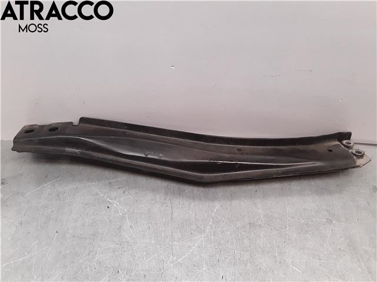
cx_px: 188
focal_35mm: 28
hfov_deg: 63.4
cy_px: 141
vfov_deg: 49.7
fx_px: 305
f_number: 1.9
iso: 64
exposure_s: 1/100
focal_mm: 2.91
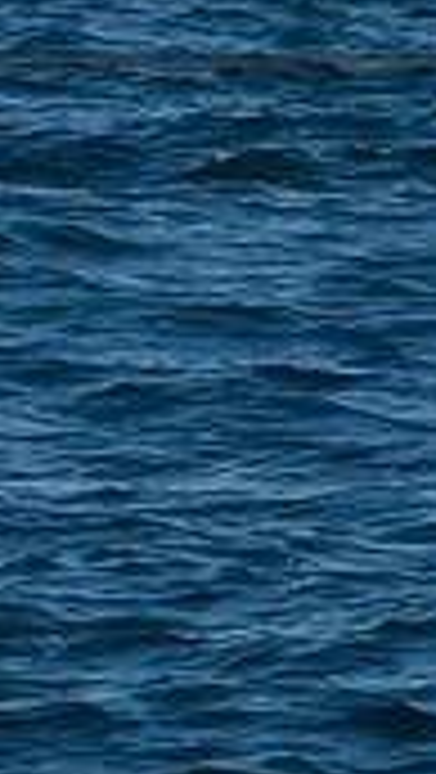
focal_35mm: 1014
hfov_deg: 1.2
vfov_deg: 2.1
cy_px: 366
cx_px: -1049
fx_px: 20800
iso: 640
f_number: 14
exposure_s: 1/1000
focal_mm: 165
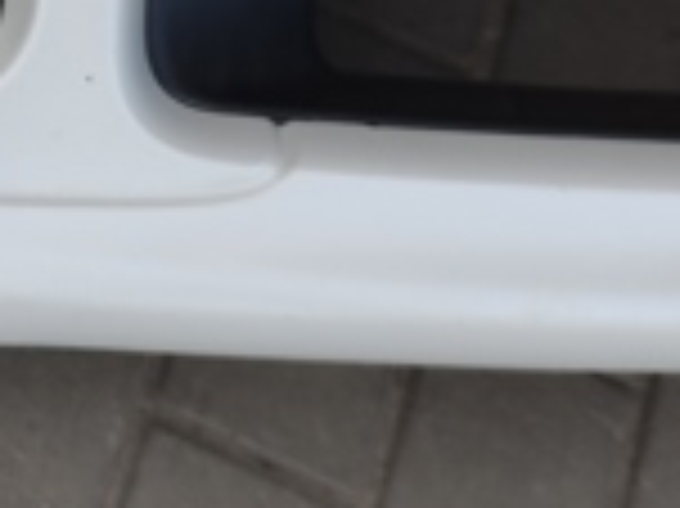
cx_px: -185
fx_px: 2081
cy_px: -378
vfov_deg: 12.8
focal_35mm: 106
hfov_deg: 17.5
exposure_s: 1/362
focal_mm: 5.43
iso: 100
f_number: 1.89
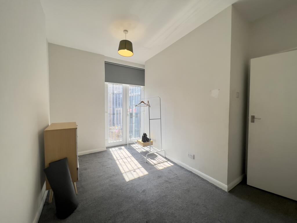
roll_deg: +0.2
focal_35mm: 13
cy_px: 112
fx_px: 112
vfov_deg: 89.9
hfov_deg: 106.2
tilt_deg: -3.6
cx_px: 148
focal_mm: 1.57
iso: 32
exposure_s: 1/176
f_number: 1.8
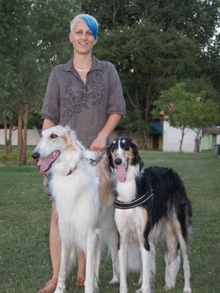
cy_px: 165
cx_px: 110
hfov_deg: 18.0
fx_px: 694
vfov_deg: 23.8
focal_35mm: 82
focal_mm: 50
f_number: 5.6
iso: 400
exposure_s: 1/80
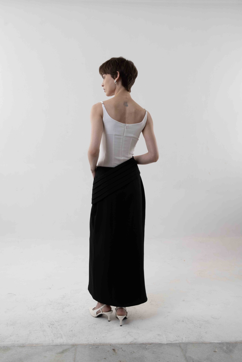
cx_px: 121
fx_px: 353
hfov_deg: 37.9
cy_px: 181
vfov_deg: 54.4
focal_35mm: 35
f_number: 13
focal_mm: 23
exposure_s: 1/125
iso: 80
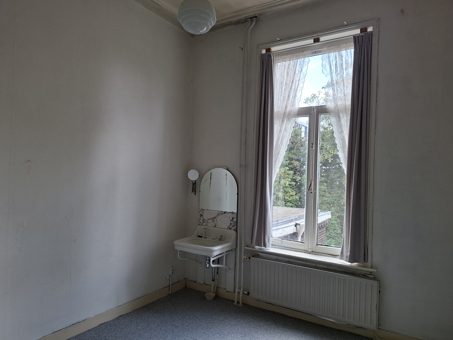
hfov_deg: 73.9
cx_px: 226
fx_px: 301
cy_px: 170
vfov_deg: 58.9
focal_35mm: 23
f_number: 1.8
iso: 50
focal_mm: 5.54
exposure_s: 1/120
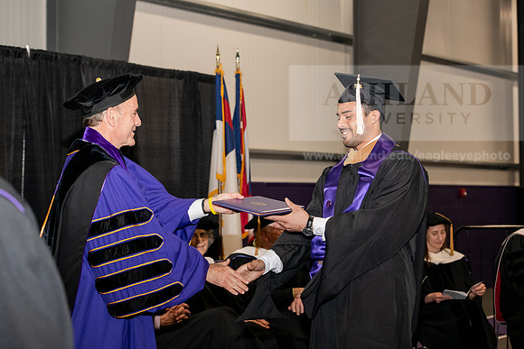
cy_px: 174
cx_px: 262
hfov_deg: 24.8
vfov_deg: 16.7
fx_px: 1194
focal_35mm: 82
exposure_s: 1/200
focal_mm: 82
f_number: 5.6
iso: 1600
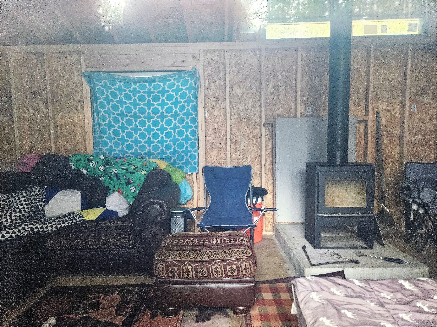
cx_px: 218
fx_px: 290
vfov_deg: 58.9
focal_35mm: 23
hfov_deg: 73.9
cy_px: 164
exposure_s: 1/120
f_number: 1.8
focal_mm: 5.4
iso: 800
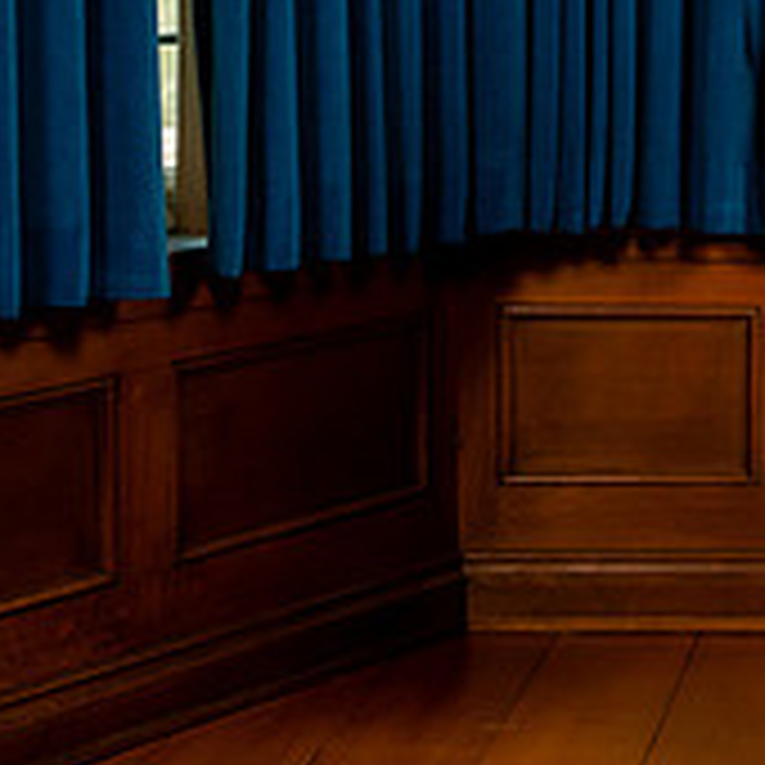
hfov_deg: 11.1
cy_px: 169
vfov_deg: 11.5
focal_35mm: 151
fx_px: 3775
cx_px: 1152
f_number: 3.5
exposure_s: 1/250
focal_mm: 52
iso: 500
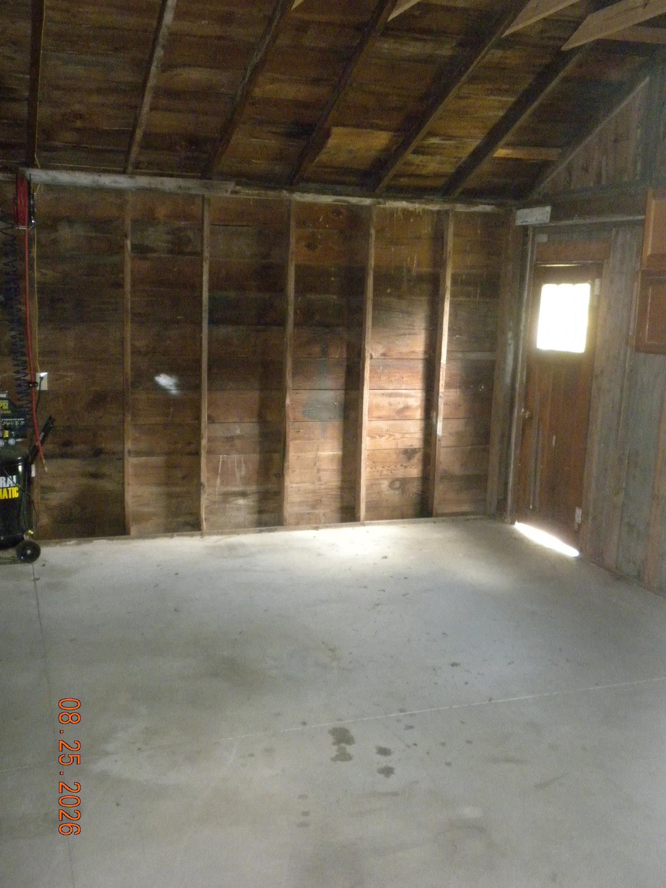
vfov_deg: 50.1
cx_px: 333
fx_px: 949
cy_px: 444
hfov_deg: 38.7
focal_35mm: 37
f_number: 3.5
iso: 733
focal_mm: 6.6
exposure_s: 1/30
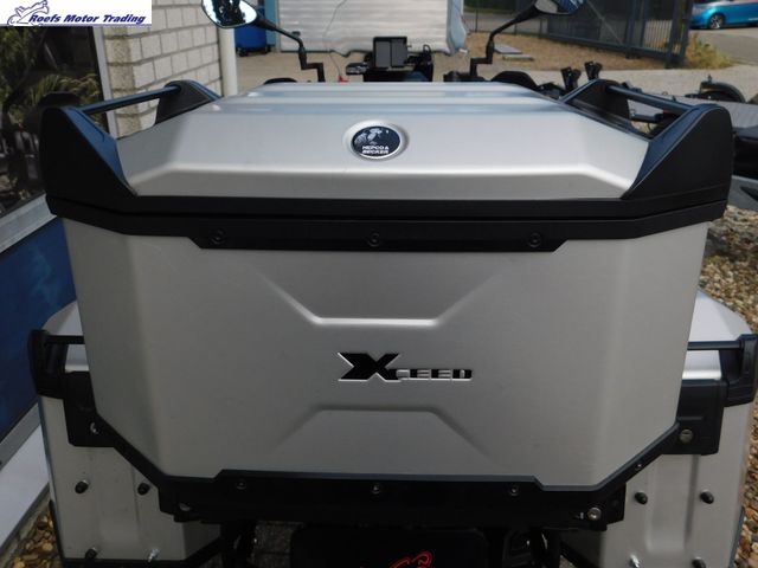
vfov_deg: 46.8
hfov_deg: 60.0
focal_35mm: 30
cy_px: 284
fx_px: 657
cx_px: 379
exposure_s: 1/800
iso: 125
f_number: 3.2
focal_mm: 5.3
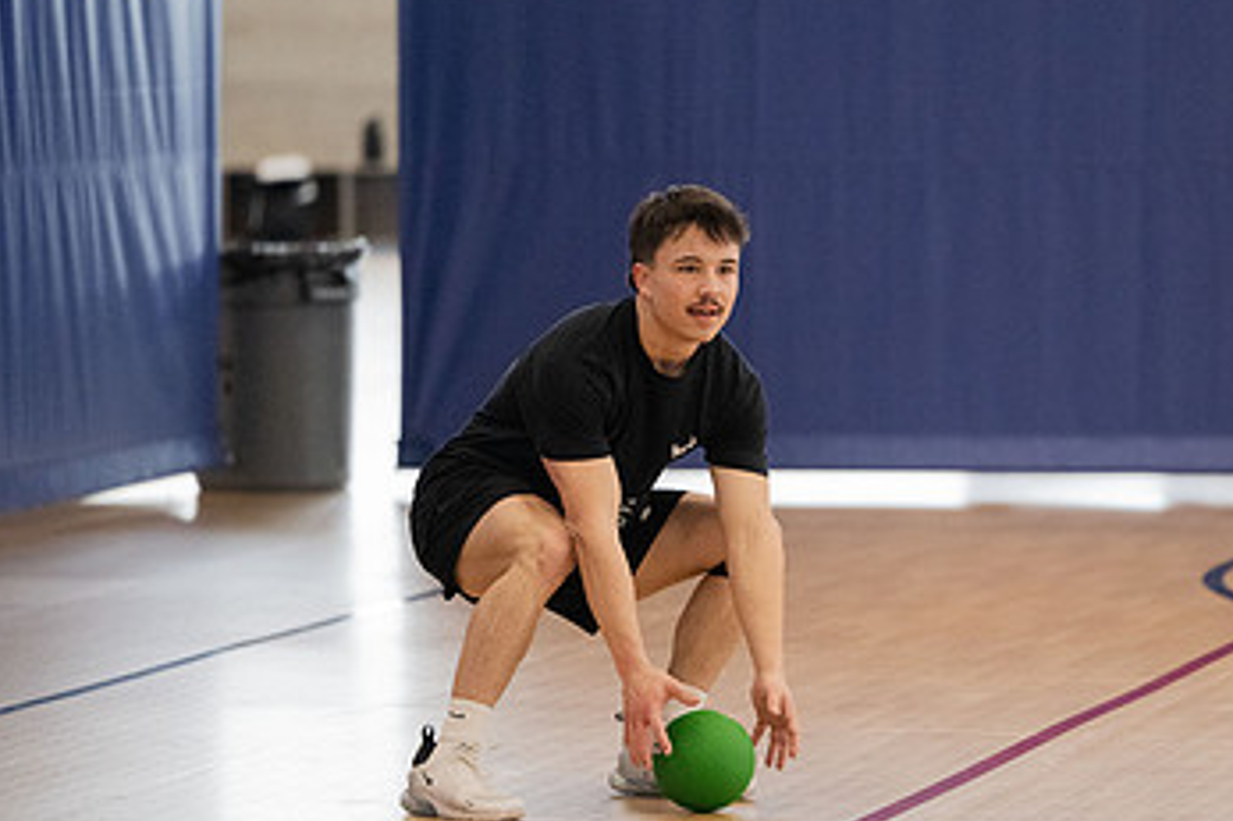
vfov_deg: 4.6
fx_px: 10304
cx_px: 1016
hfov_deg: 6.8
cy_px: 464
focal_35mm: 301
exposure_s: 1/1000
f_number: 2.8
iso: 4000
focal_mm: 180
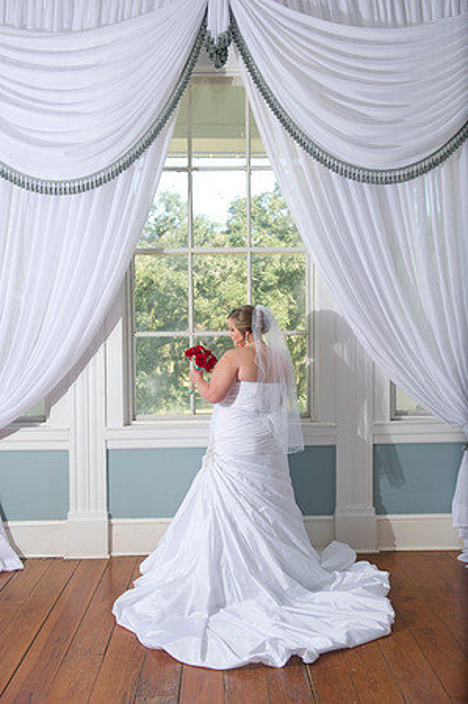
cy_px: 352
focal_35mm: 36
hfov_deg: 36.8
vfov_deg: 53.2
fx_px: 704
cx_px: 234
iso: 320
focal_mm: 36
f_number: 5.6
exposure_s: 1/250
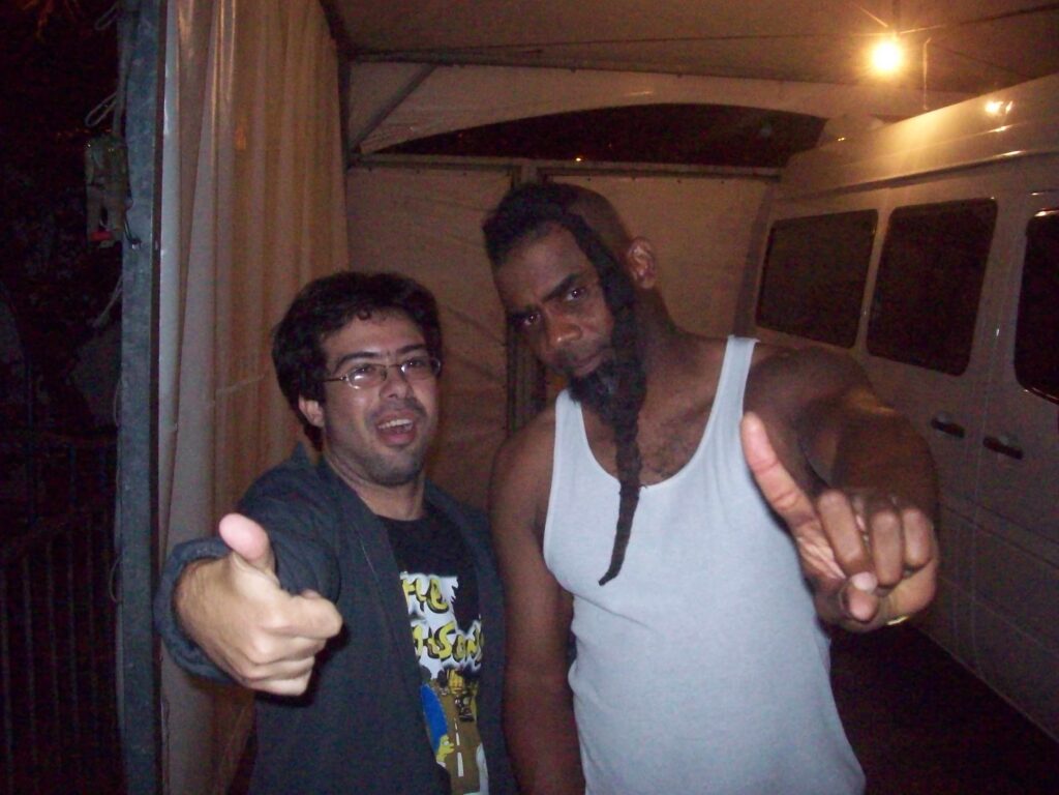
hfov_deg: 51.4
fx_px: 1101
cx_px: 530
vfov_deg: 39.7
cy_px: 398
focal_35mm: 36
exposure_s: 1/64
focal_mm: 6
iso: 800
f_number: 2.7
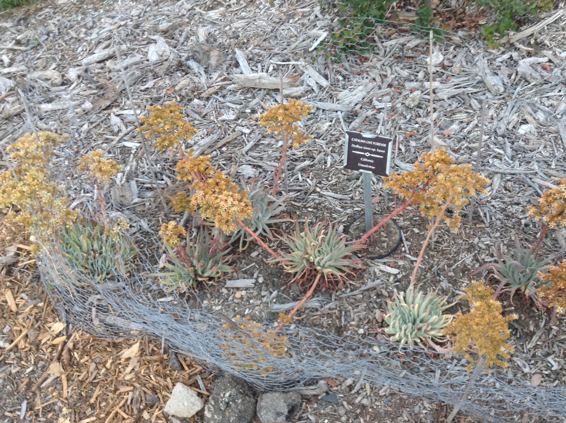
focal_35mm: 43
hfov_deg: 43.6
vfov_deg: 33.5
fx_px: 702
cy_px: 227
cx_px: 347
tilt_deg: -51.0
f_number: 2.4
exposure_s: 1/25
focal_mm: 3.3
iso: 50
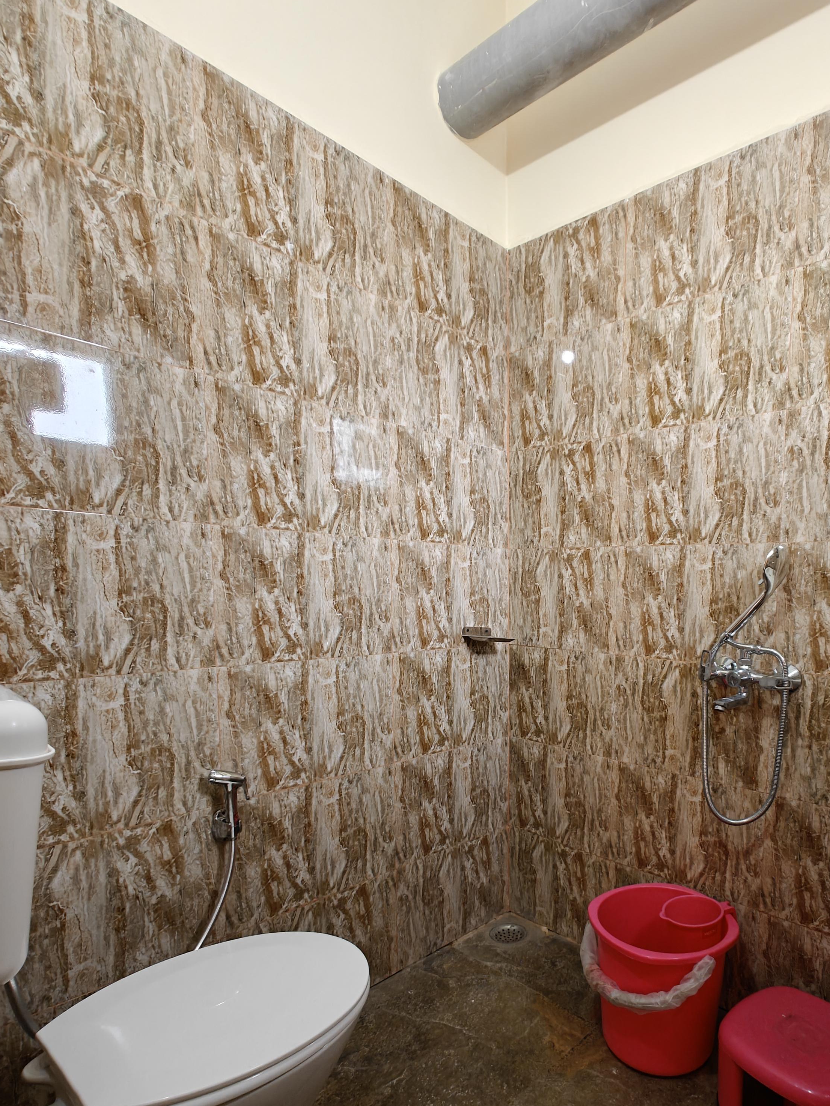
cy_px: 655
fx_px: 607
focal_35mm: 19
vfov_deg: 83.8
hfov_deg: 66.6
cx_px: 560
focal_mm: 2.62
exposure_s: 1/33
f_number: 2.2
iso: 200
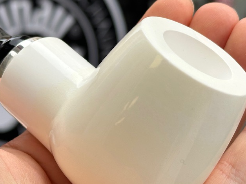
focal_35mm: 98
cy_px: 76
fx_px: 696
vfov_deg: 15.1
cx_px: 96
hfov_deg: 20.0
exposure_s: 1/407
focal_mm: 6.86
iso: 64
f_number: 1.78
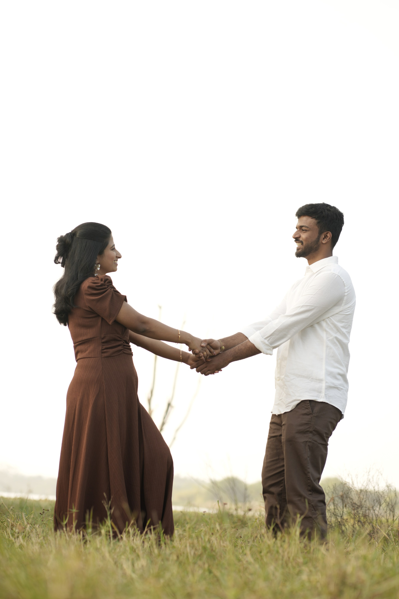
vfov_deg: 23.6
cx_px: 201
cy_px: 302
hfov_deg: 15.9
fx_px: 1430
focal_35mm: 86
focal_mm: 85
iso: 100
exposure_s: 1/250
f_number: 3.2
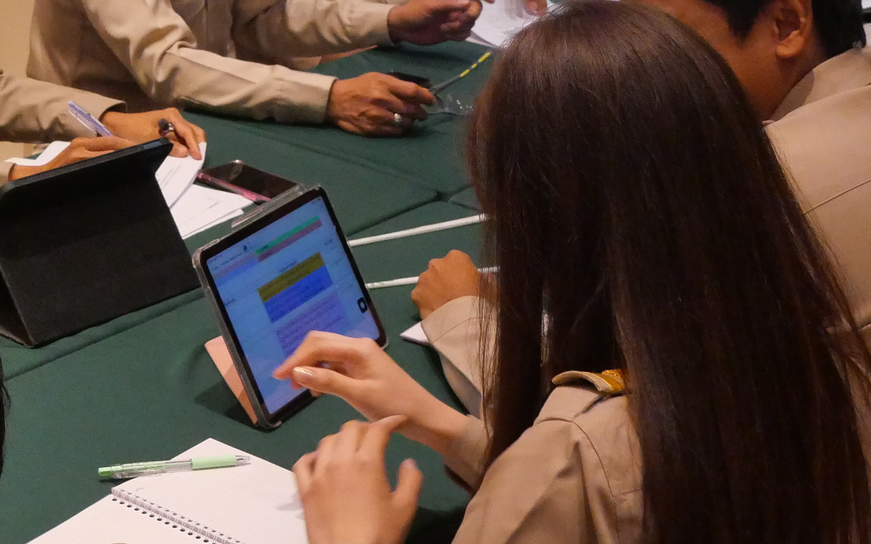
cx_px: 102
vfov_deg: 15.3
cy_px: 12
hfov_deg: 24.0
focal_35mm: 84
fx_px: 1994
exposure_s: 1/160
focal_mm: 17
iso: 3200
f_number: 5
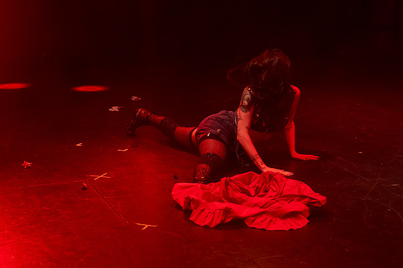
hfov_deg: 23.7
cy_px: 113
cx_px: 161
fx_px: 960
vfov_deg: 15.9
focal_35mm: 86
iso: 3200
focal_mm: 44
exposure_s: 1/200
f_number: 4
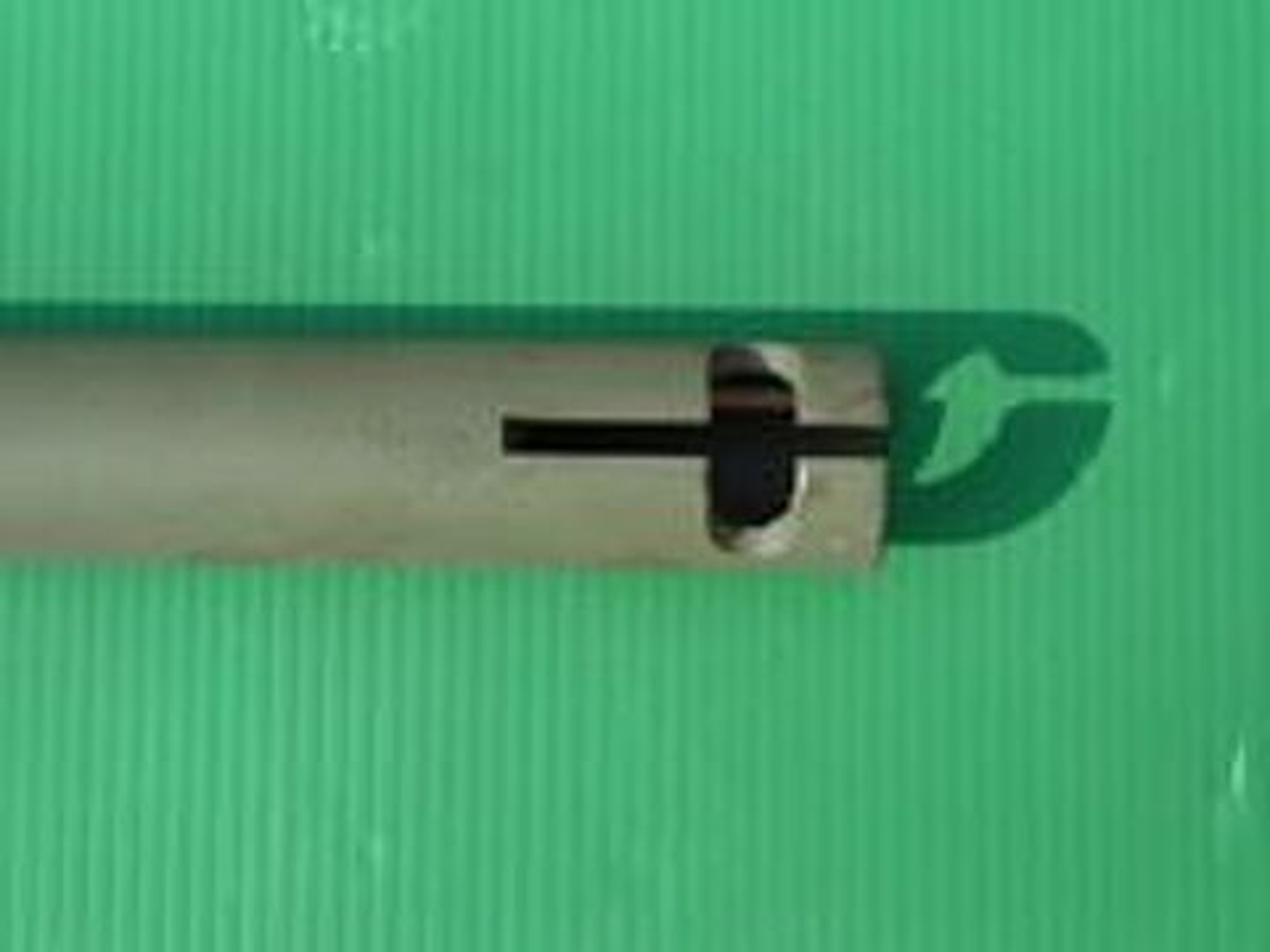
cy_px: 476
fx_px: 2862
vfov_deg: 18.9
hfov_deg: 25.0
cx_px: 635
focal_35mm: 78
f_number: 4.2
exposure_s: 1/250
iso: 80
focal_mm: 12.8
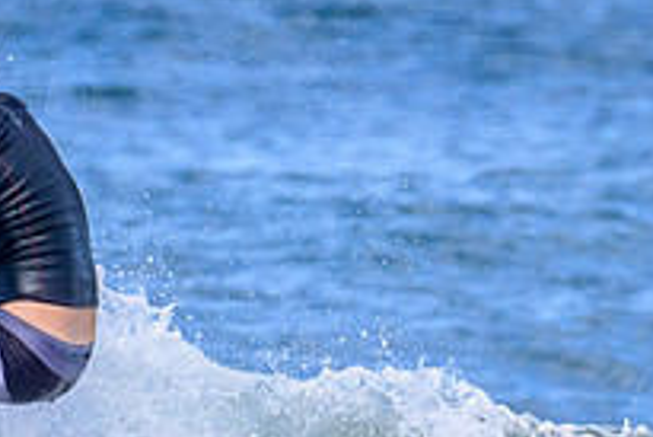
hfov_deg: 1.0
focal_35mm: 2065
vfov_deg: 0.7
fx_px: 37482
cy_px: 473
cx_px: 57
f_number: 11
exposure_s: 1/2000
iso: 1600
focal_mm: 610
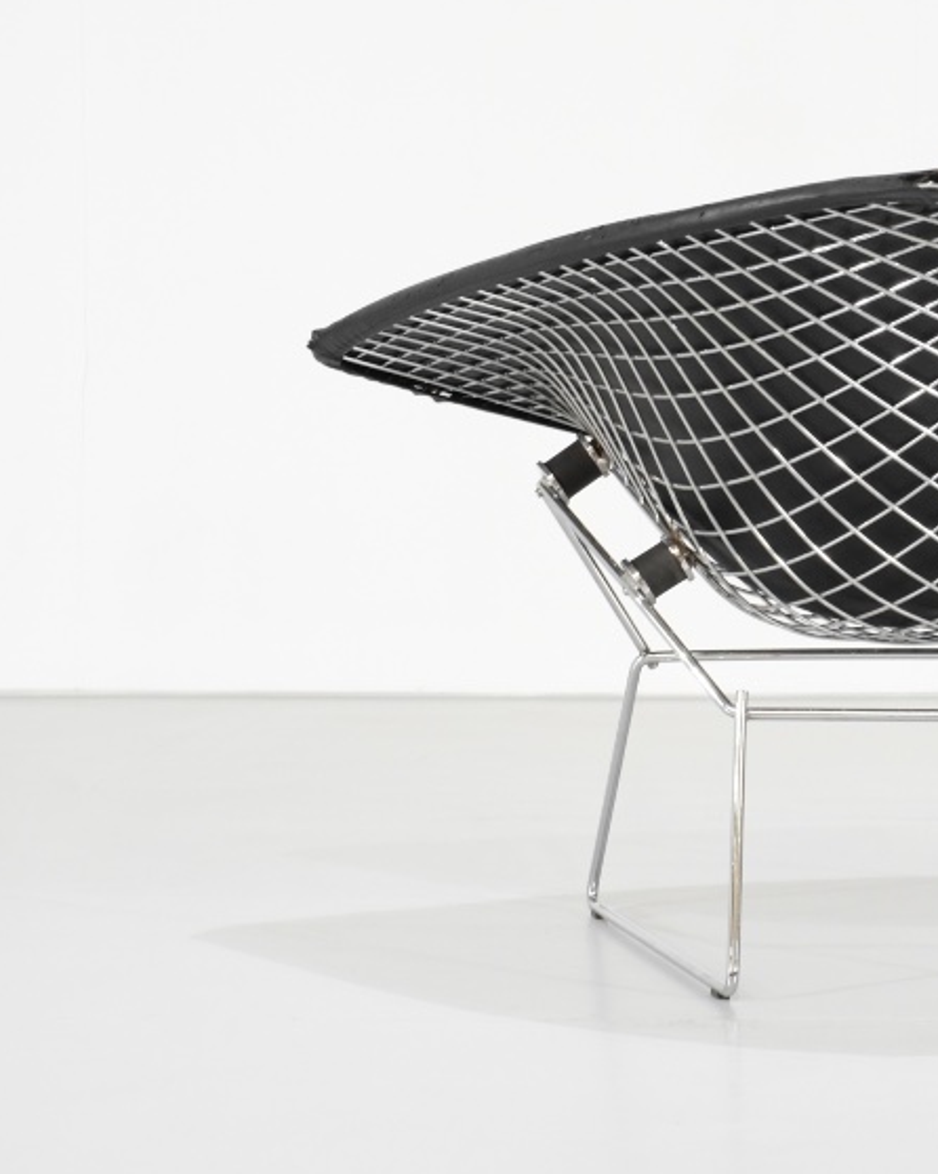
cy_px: 375
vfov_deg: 17.9
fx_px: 3715
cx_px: 949
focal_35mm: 107
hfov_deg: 14.2
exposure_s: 1/26
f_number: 8
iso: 800
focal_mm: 35
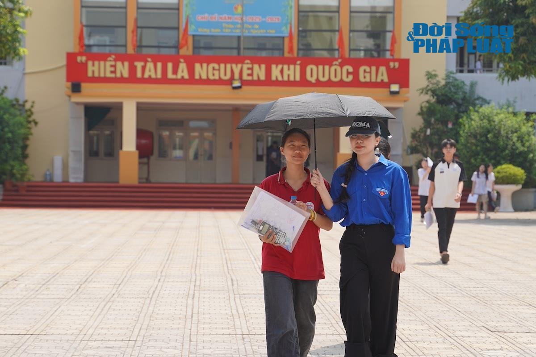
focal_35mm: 102
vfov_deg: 13.4
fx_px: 1519
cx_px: 268
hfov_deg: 20.0
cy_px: 178
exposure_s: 1/640
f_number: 4.5
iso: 100
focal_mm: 68
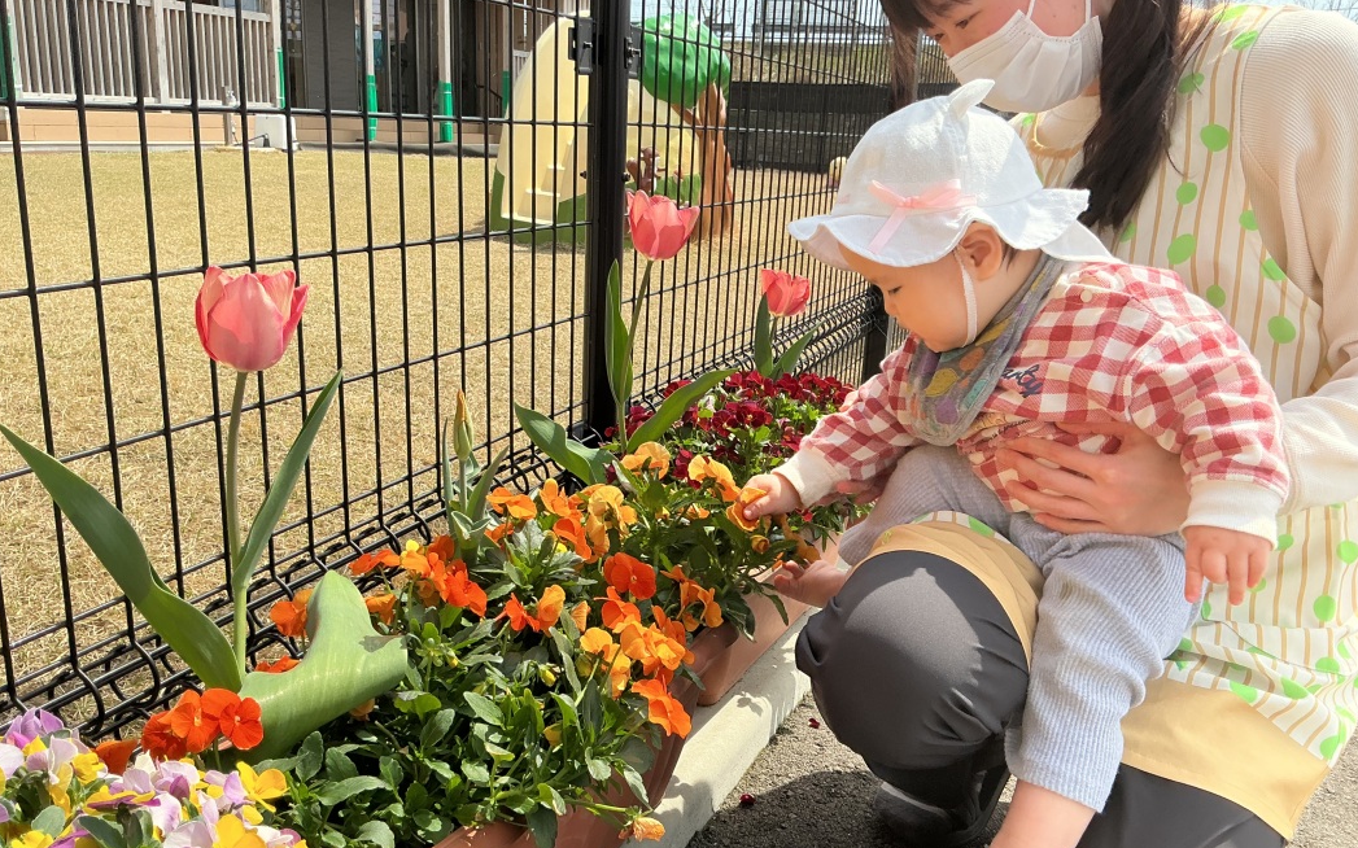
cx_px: 677
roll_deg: -1.8
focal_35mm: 31
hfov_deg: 61.2
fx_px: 1147
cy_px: 467
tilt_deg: -19.4
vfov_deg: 40.5
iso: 25
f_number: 1.8
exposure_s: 1/1015
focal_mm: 3
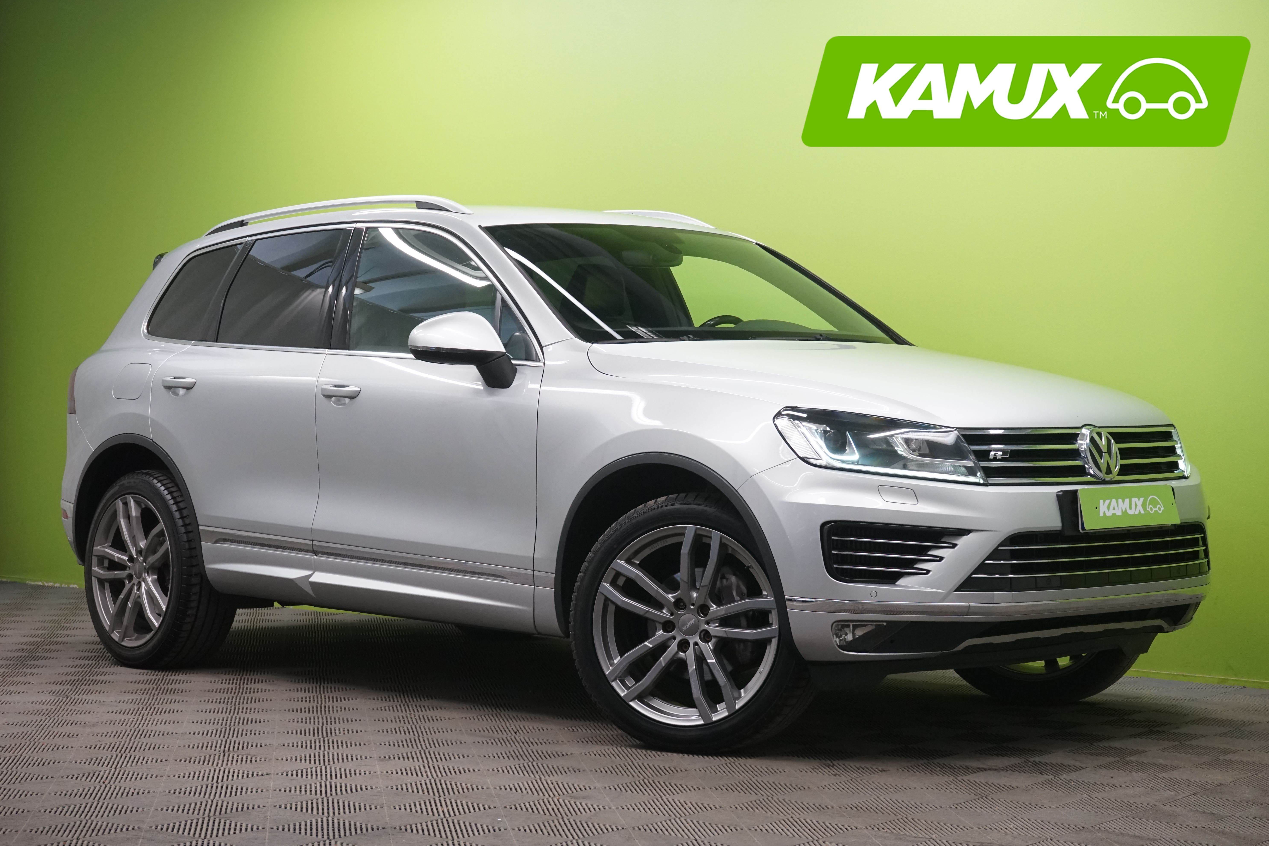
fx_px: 2397
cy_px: 424
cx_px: 640
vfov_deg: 20.0
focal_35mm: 68
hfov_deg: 29.7
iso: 2000
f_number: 9
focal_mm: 67
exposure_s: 1/25
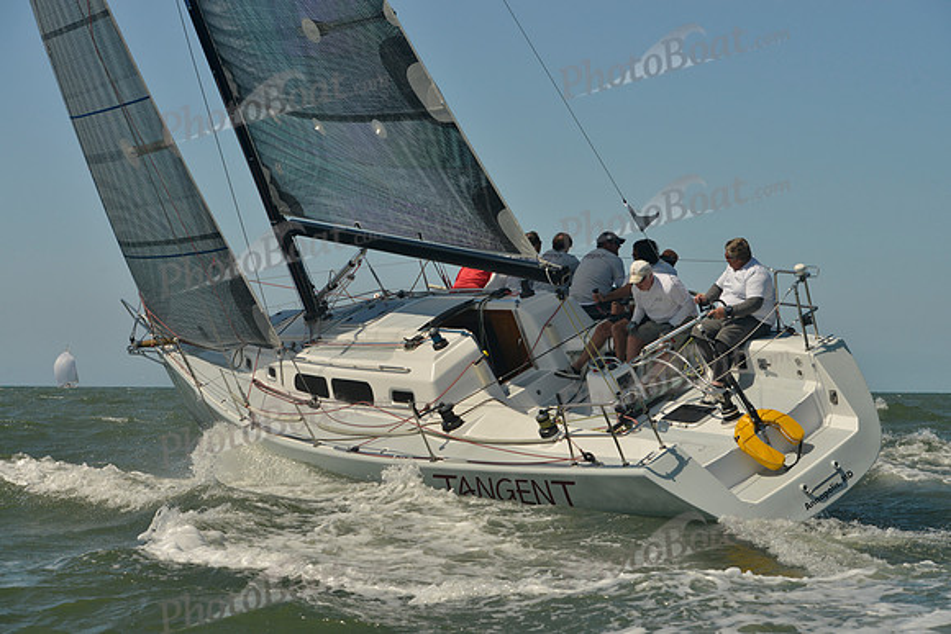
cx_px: 476
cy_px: 317
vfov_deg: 19.5
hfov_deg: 28.8
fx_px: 1850
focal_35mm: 70
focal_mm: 70
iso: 280
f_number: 9
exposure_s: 1/1000
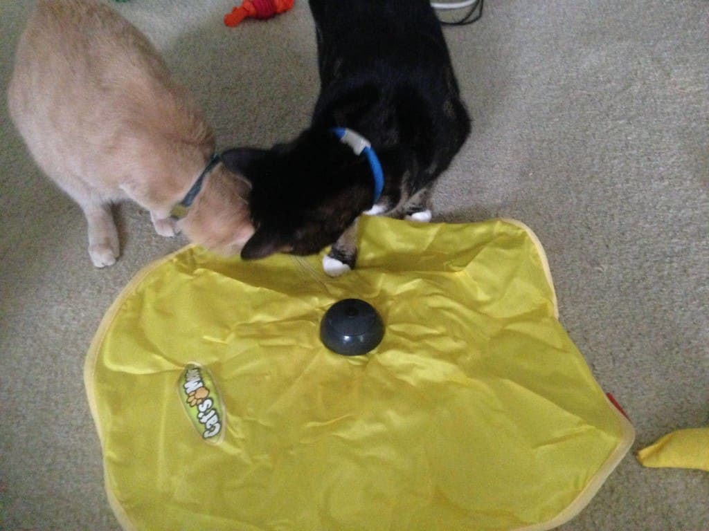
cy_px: 266
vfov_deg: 42.9
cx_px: 354
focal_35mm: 33
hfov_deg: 55.4
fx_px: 676
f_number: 2.4
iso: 800
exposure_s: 1/15
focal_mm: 4.12
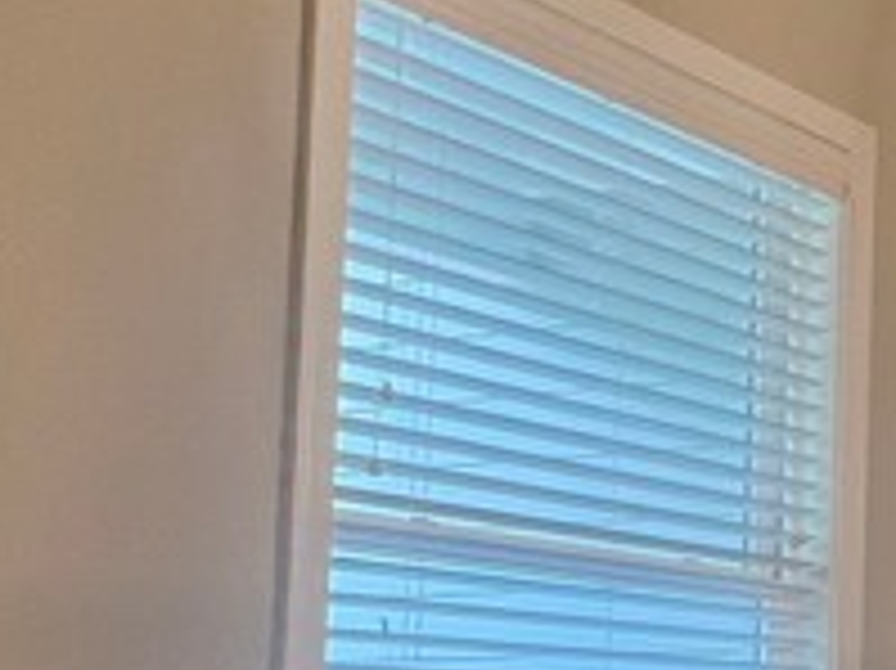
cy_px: 666
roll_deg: +0.1
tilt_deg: +3.5
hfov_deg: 20.8
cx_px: 1585
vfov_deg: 21.2
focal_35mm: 67
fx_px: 1733
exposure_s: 1/120
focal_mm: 1.57
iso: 160
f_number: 1.8
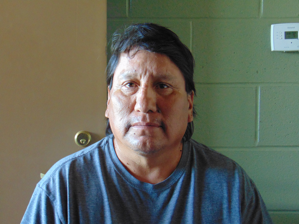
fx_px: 518
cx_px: 150
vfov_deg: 24.4
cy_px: 112
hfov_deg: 32.2
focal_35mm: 60
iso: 400
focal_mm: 10.8
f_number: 3.6
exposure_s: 1/13
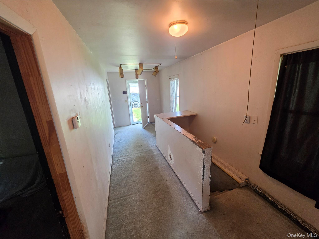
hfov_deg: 106.2
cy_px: 120
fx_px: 120
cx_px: 160
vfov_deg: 89.9
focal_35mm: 13
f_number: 1.9
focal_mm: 2.2
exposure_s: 1/120
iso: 250
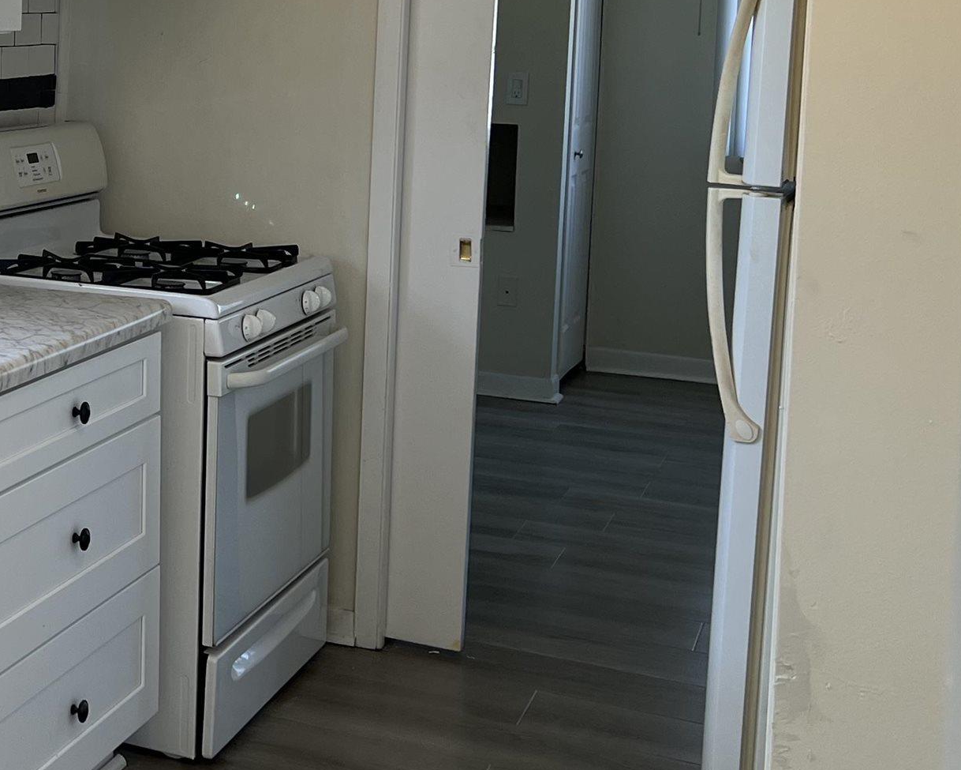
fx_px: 1821
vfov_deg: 23.3
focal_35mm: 64
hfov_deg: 27.1
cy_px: 104
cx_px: -103
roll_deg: -0.6
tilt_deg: -3.7
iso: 50
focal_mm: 5.7
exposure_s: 1/306
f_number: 1.5
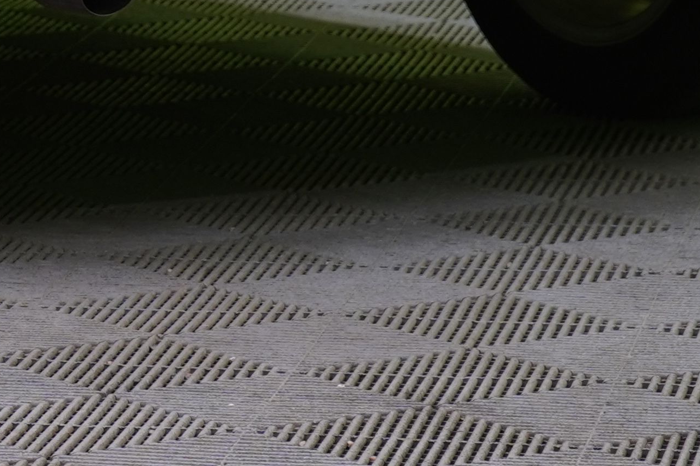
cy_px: -604
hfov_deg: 6.9
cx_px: -238
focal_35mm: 294
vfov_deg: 4.6
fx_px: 5716
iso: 400
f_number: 5.6
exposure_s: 1/25
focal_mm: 63
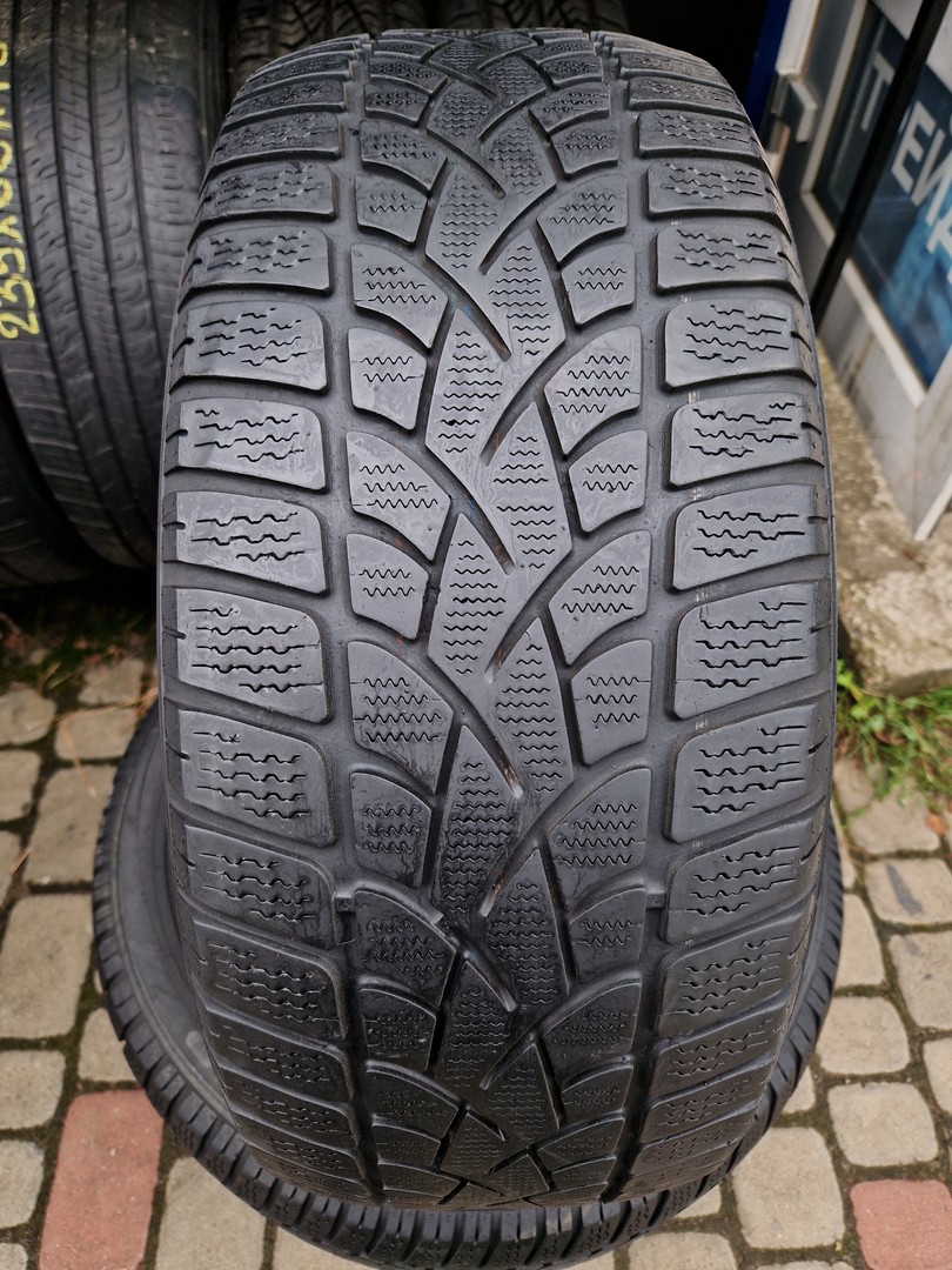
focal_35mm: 23
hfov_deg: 58.9
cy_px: 635
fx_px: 843
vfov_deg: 73.9
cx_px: 476
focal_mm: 5.4
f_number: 1.8
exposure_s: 1/132
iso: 50
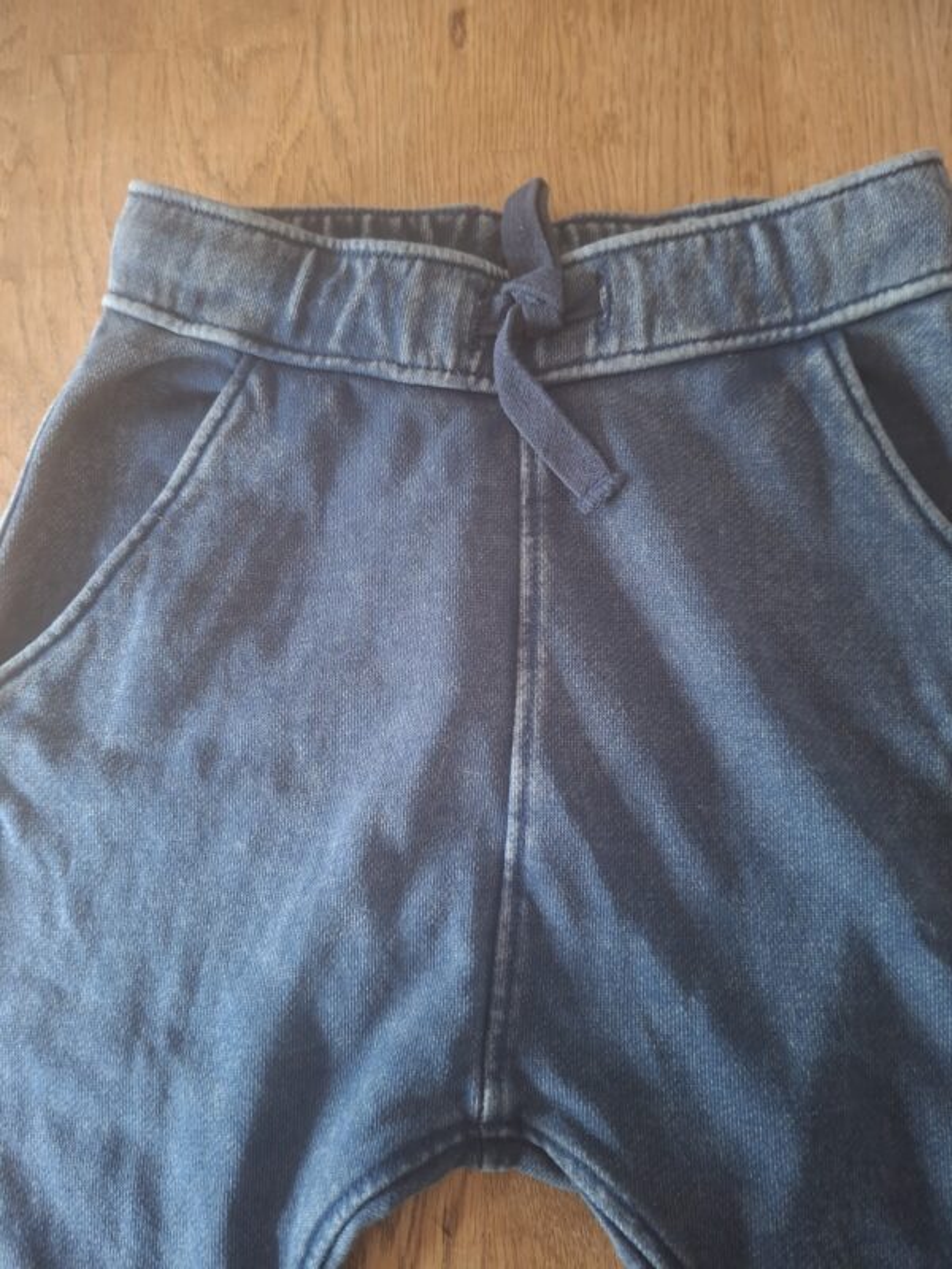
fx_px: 843
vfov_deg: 73.9
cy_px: 634
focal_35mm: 23
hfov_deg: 58.9
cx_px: 476
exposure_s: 1/24
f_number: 1.8
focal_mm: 5.54
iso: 800
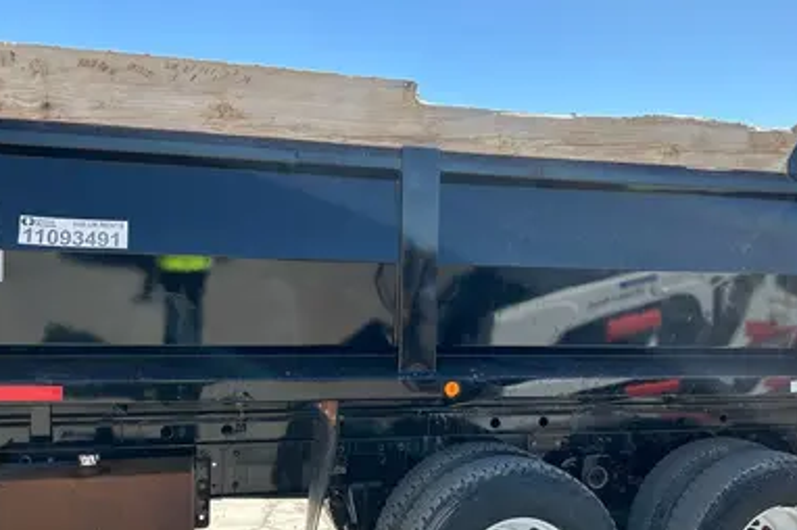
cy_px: 306
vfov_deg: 34.1
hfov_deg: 49.5
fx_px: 863
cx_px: 434
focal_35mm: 39
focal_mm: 5.7
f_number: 1.5
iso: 50
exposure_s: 1/2165
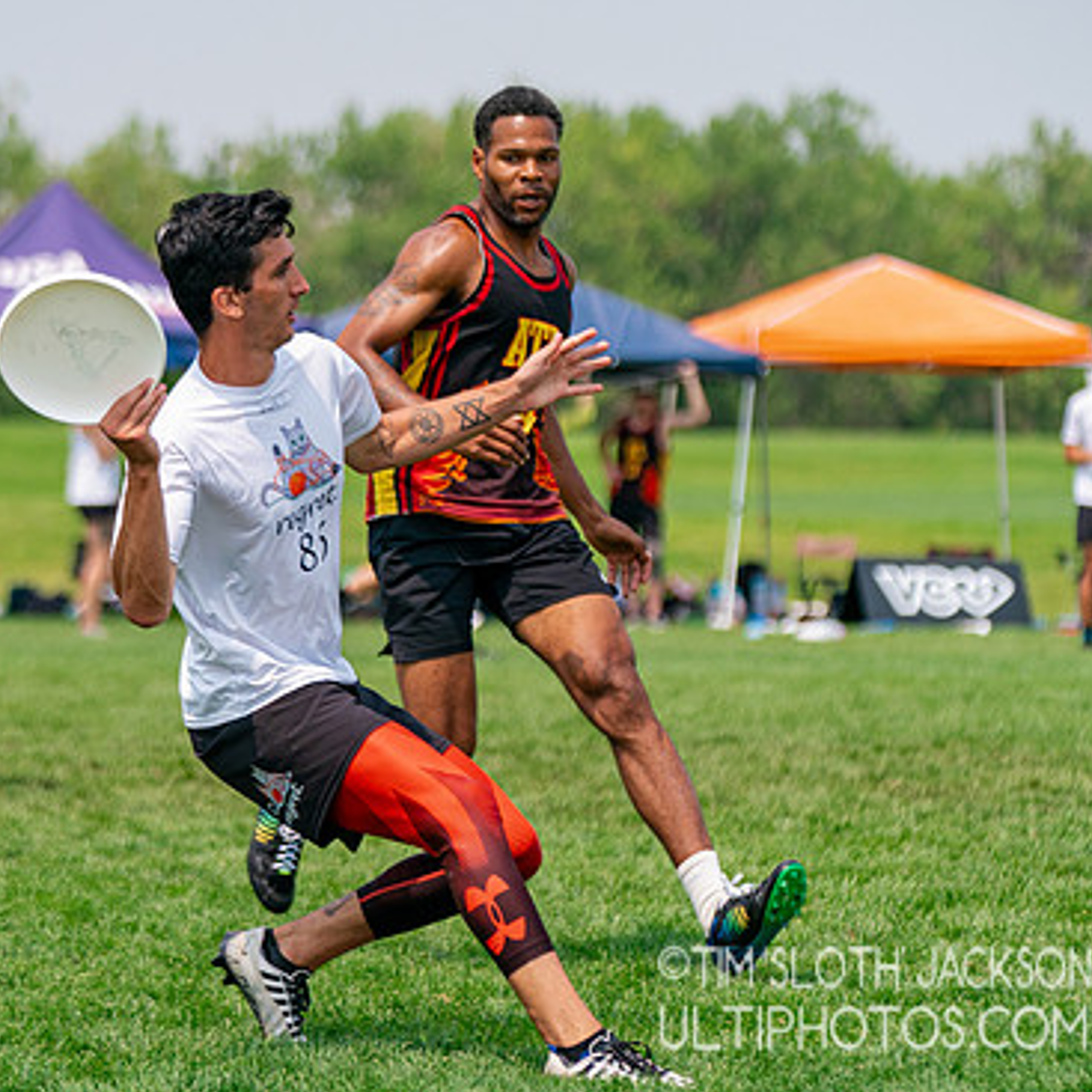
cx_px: 415
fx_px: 7174
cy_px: 588
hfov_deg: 8.7
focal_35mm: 201
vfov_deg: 8.7
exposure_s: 1/6400
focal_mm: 113
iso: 400
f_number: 2.8
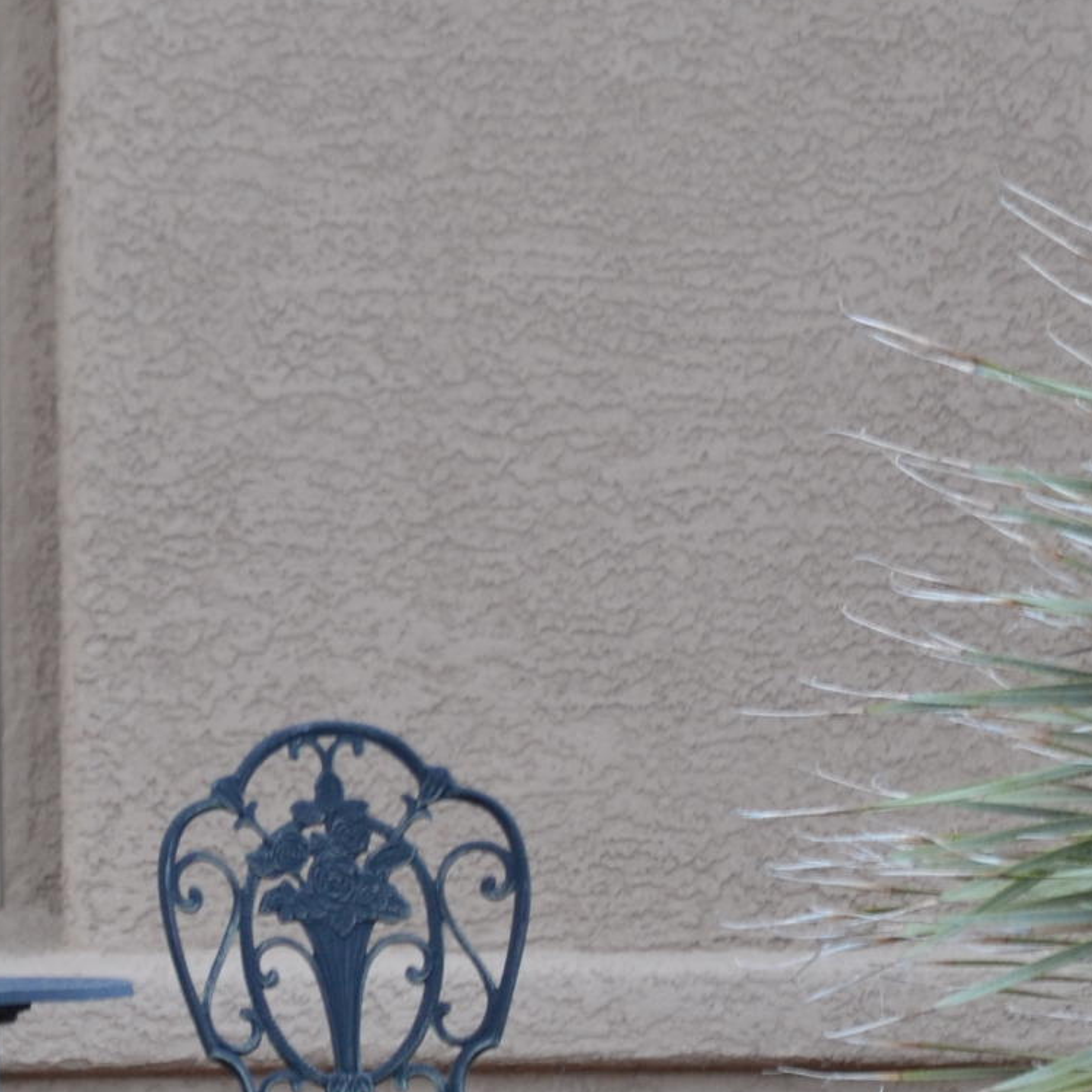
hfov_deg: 2.6
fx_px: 23663
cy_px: 515
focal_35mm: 663
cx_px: -186
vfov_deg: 2.6
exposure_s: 1/30
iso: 400
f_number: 5
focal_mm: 130
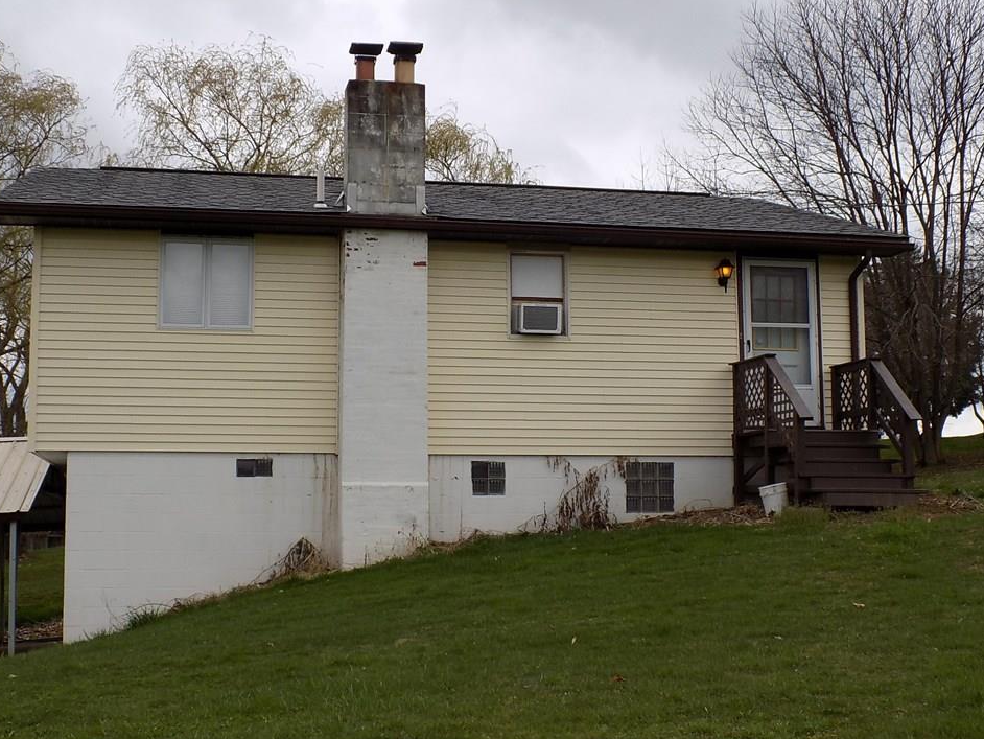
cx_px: 506
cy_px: 364
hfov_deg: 38.2
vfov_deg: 29.1
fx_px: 1422
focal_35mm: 50
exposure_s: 1/400
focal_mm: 8.1
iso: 80
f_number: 3.7
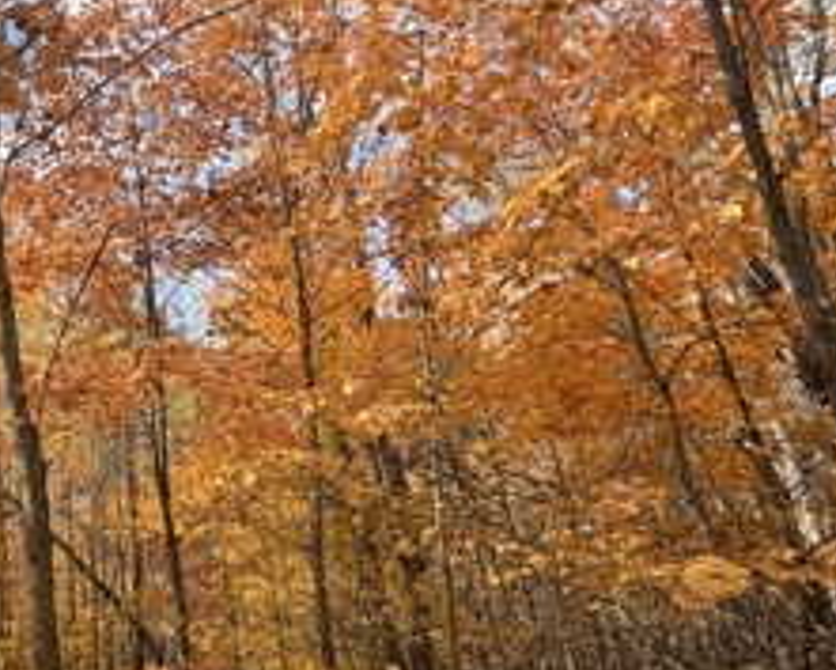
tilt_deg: +14.8
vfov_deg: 44.0
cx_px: -32
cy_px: 439
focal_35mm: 33
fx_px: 817
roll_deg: +0.1
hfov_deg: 44.5
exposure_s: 1/502
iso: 50
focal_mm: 2.22
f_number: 2.2
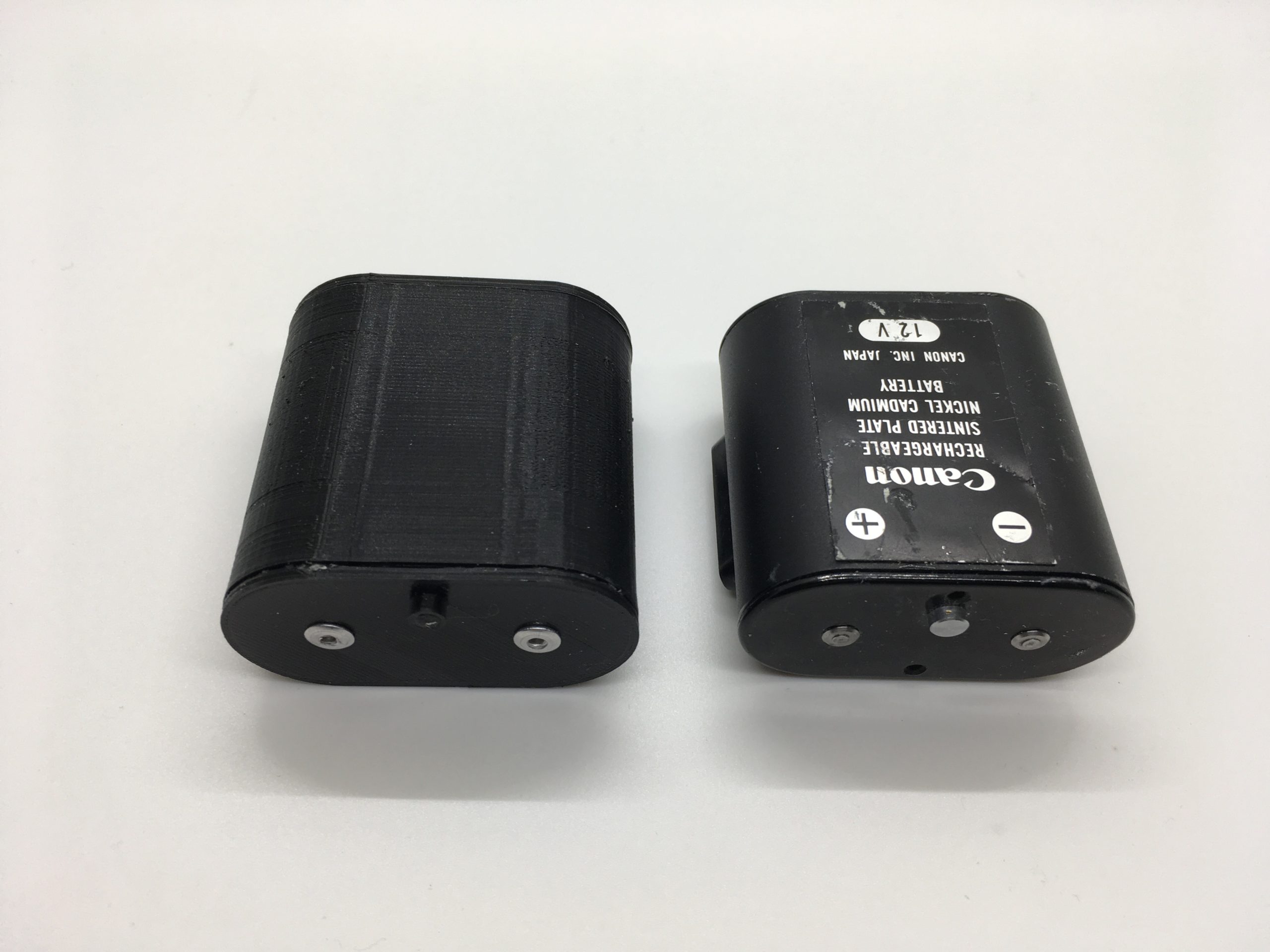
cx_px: 635
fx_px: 1064
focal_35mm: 29
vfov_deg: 48.2
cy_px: 476
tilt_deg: -51.7
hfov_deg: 61.7
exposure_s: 1/120
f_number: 2.2
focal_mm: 4.15
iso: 32
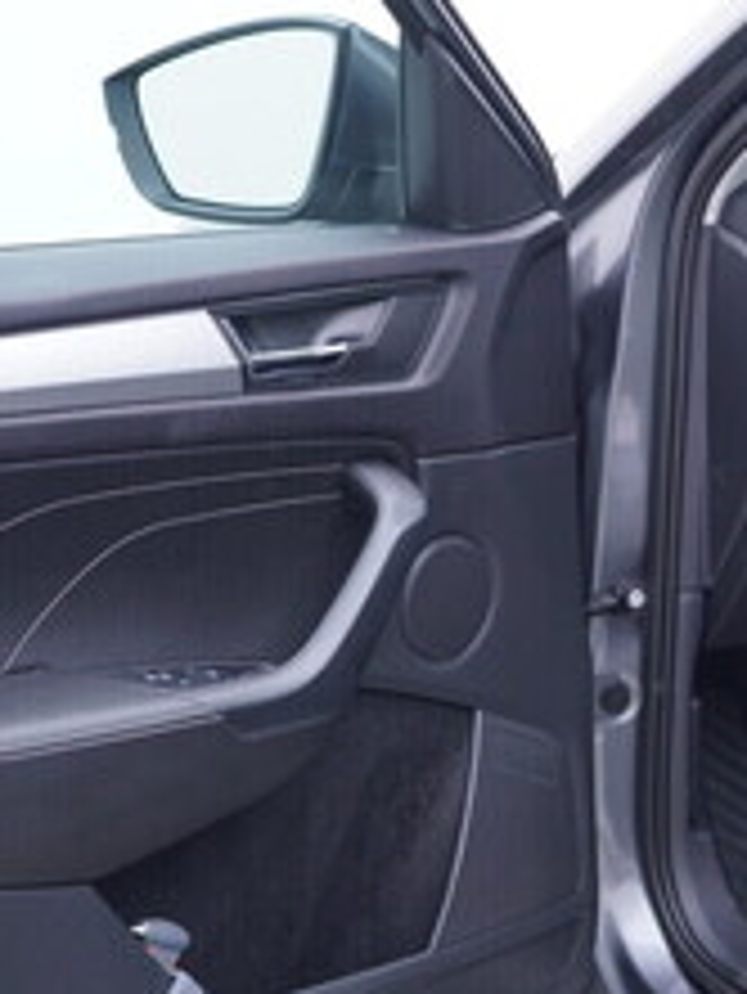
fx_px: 2472
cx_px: 590
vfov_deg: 22.7
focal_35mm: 86
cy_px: 457
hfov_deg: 17.1
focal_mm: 24
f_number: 2.8
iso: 160
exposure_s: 1/40
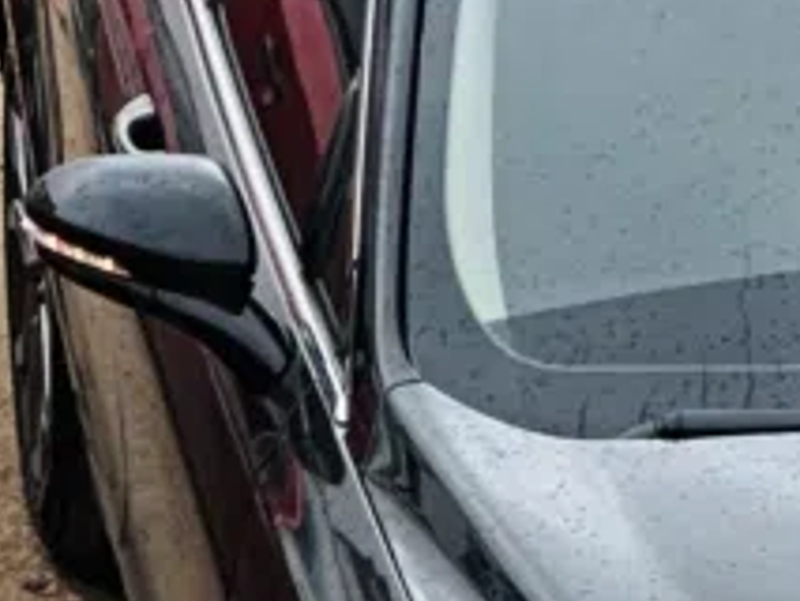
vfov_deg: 6.4
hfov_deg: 8.4
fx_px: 5342
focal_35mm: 231
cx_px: 1097
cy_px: 409
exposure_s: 1/128
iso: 32
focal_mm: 9
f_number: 2.8
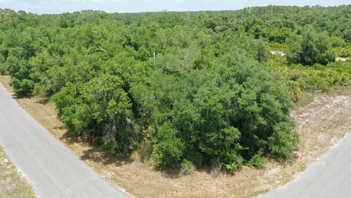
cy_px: 88
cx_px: 178
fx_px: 279
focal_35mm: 30
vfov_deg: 38.9
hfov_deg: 64.3
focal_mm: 10.26
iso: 100
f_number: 5.6
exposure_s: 1/320
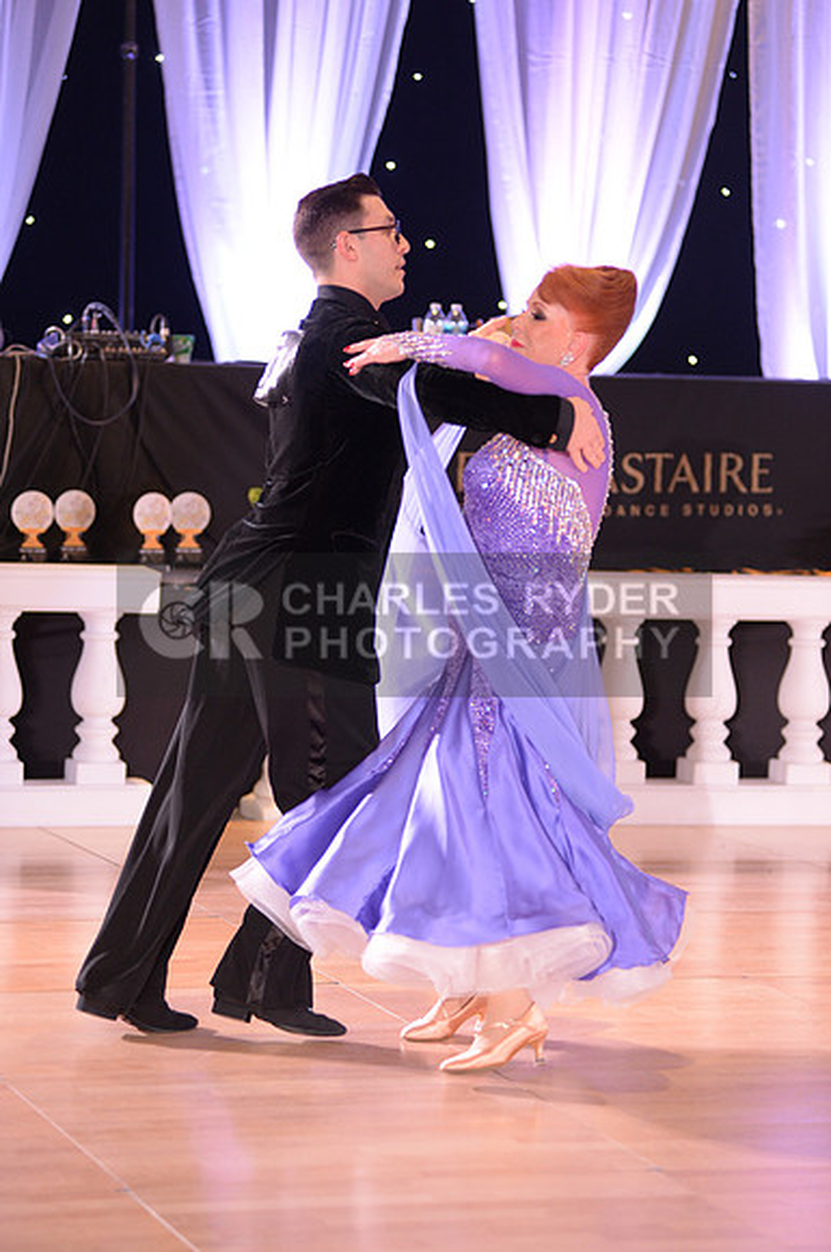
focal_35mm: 120
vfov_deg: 17.1
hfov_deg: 11.4
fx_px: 4167
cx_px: 416
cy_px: 626
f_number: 2.8
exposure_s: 1/250
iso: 2000
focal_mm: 120
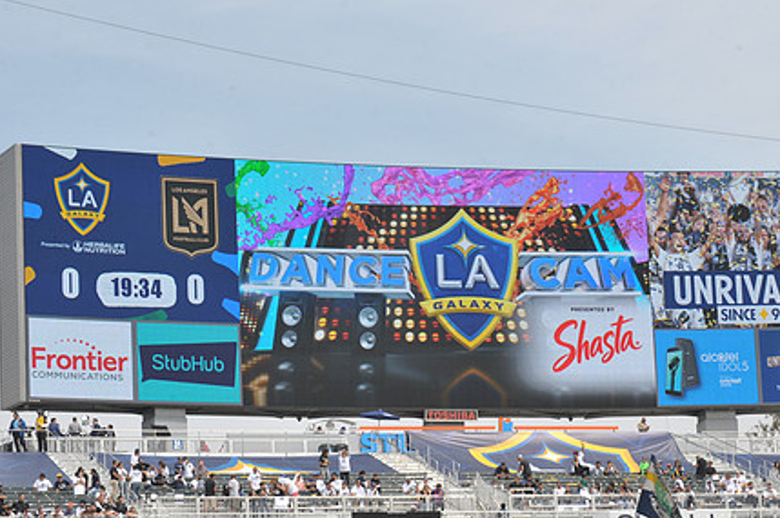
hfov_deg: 14.9
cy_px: 293
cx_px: 451
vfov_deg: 9.9
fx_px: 2987
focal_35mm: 138
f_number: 10
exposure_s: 1/400
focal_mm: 102
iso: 250
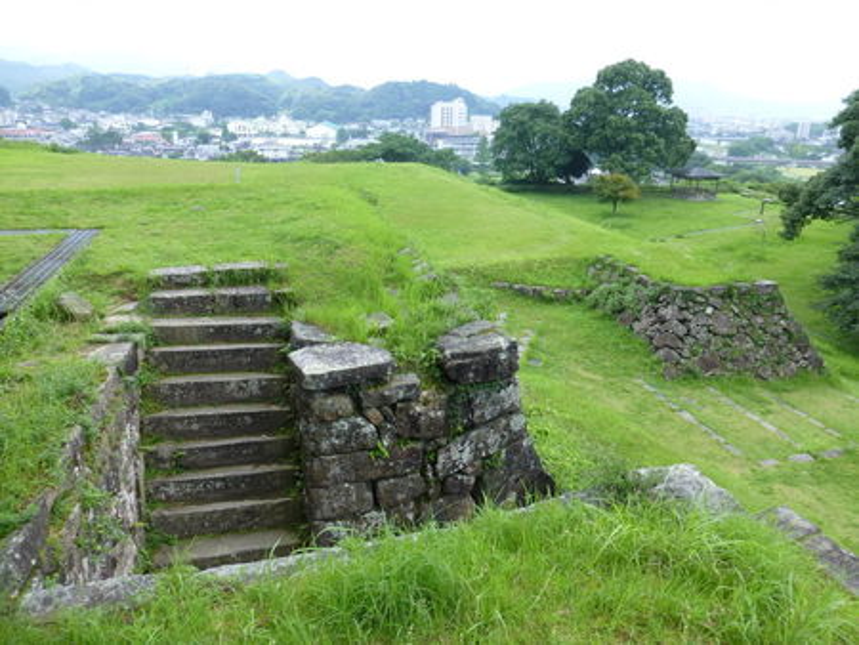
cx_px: 430
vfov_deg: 56.9
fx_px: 596
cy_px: 322
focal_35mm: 24
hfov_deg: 71.6
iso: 100
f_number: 4
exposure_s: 1/200
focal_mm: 4.3
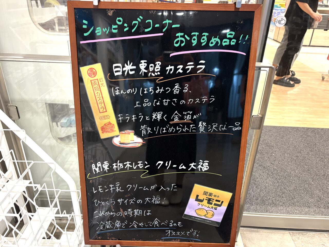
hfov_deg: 67.3
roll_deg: -2.1
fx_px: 247
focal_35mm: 26
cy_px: 124
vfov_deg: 53.1
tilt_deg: -26.6
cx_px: 164
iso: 200
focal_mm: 5.96
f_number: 1.6
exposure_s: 1/50
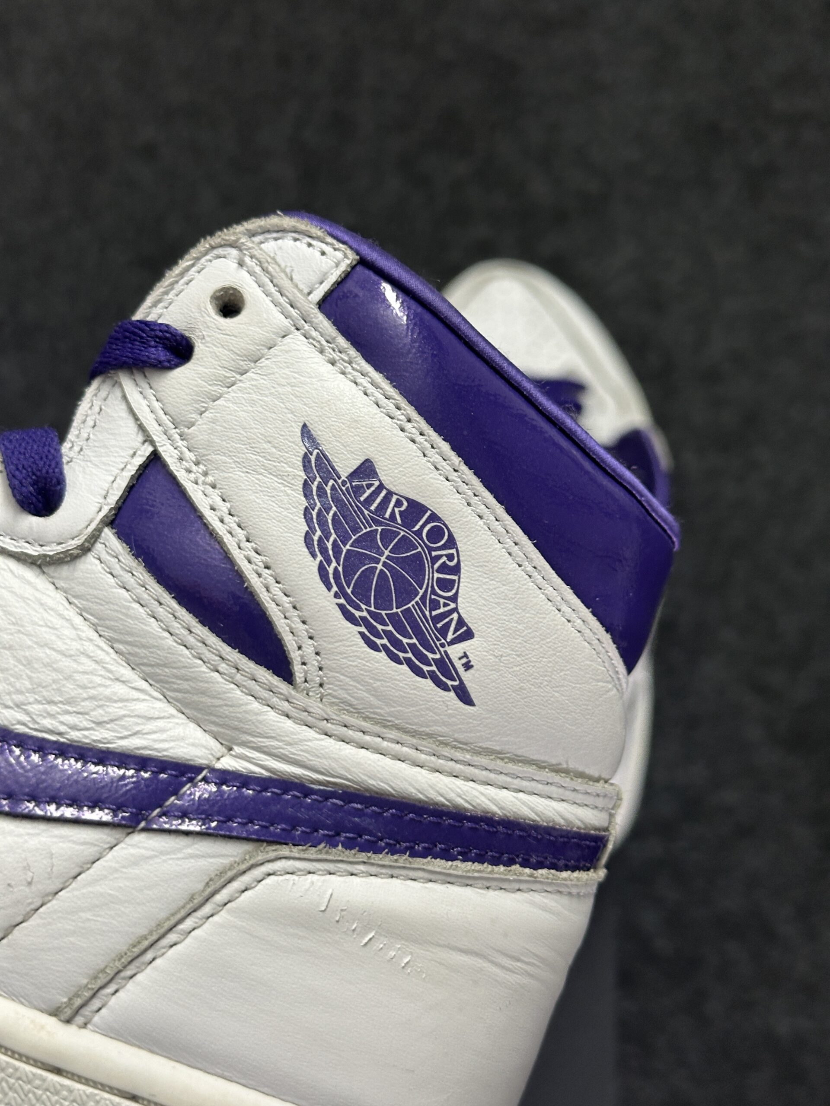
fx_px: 1535
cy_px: 553
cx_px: 415
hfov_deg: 30.3
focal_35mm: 48
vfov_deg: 39.7
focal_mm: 6.86
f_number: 1.78
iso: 125
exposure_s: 1/50
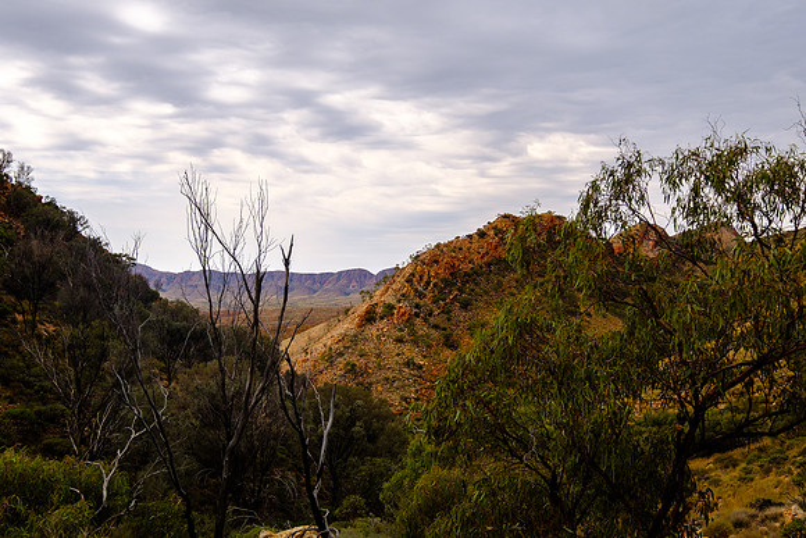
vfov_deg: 36.9
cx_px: 403
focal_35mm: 36
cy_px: 269
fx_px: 806
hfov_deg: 53.1
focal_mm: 24
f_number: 8
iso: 200
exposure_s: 1/240
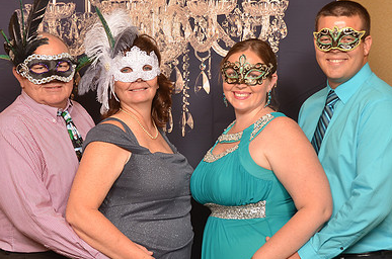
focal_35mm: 72
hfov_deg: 28.1
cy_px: 141
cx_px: 194
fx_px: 782
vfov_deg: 18.8
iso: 200
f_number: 5.6
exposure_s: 1/60
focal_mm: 32
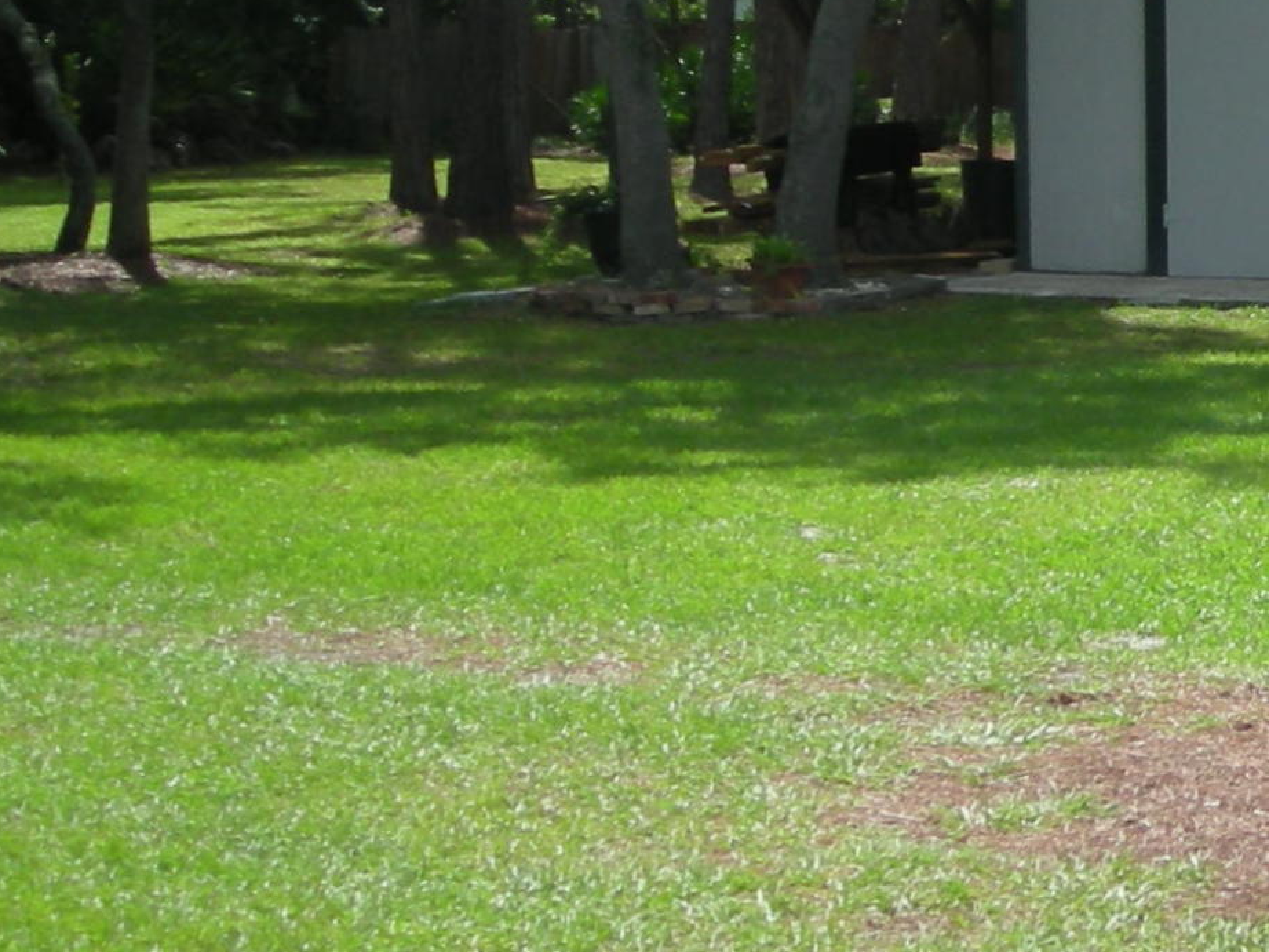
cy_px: 88
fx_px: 4180
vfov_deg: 12.9
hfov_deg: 16.1
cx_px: 1772
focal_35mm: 114
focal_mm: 5.7
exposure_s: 1/147
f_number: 5.7
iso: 50
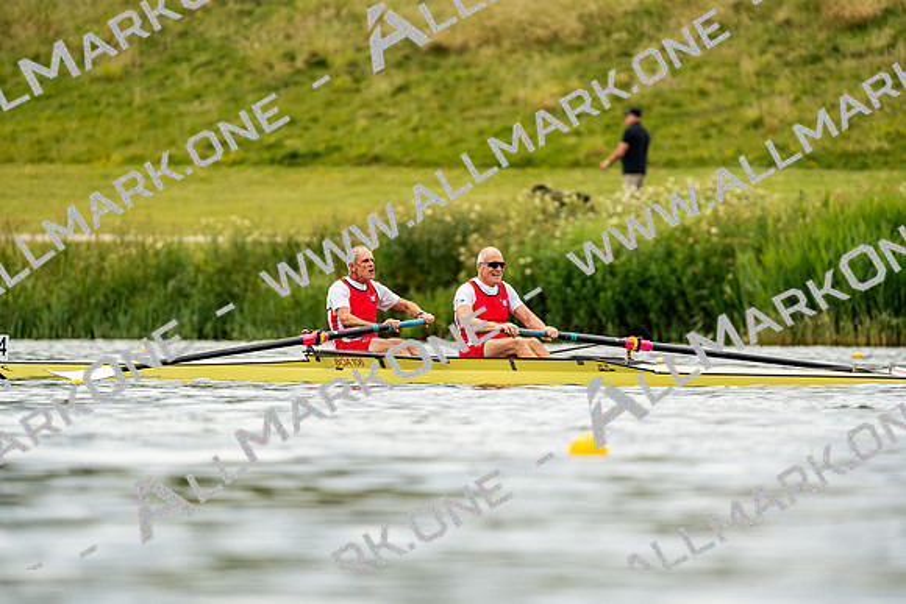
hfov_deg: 3.4
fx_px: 15103
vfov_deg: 2.3
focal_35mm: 600
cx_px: 453
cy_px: 302
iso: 400
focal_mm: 600
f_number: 6.3
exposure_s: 1/2000
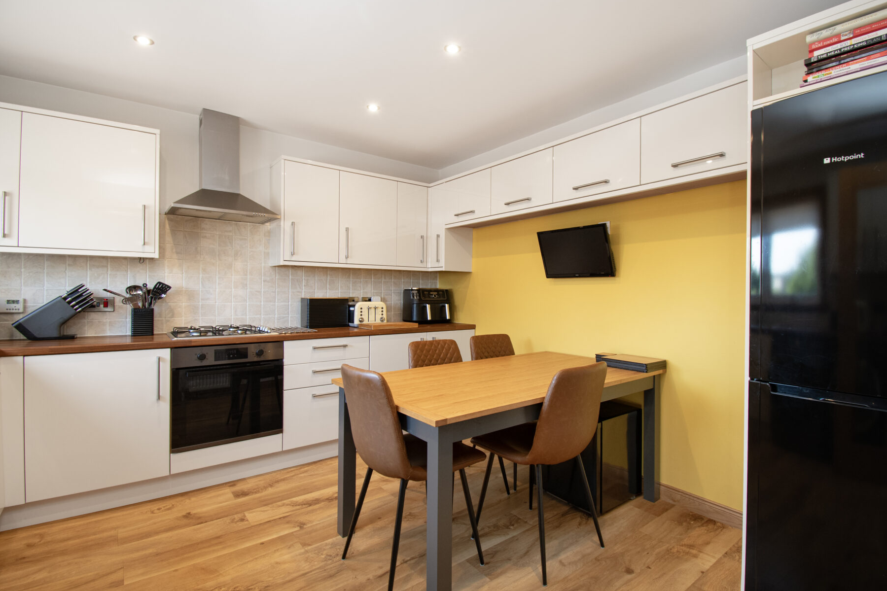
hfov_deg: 96.6
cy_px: 301
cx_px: 473
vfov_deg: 73.7
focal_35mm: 16
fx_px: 394
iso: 320
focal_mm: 10
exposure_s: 1/4
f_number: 8
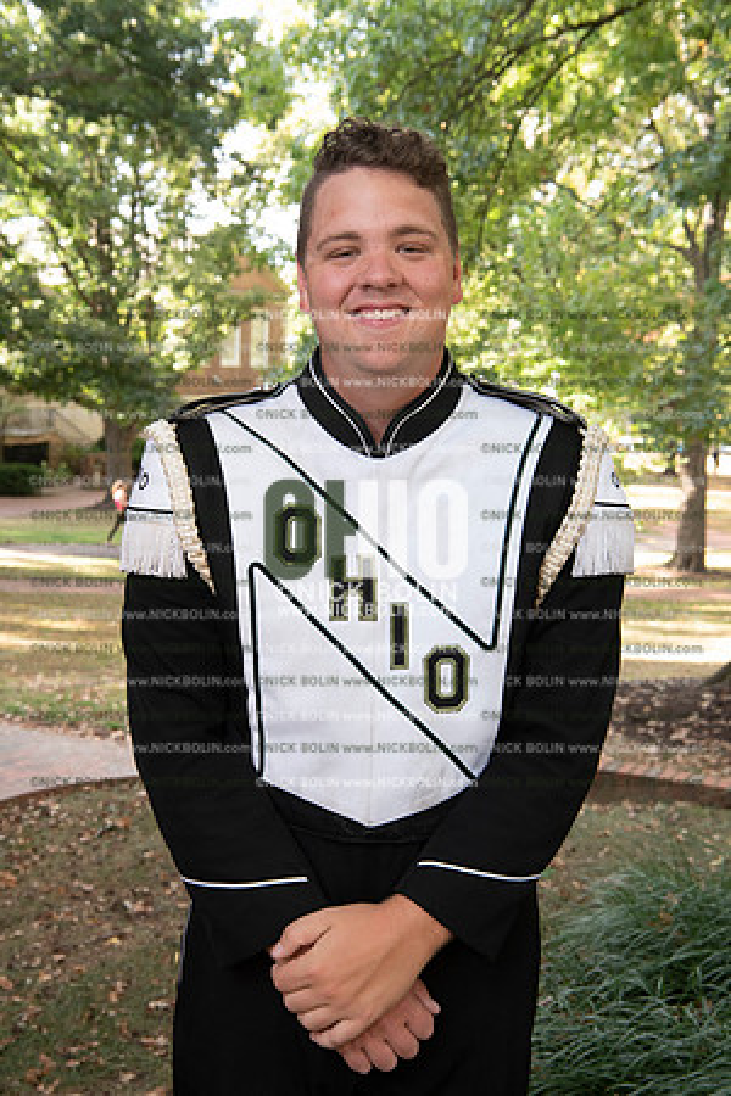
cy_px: 548
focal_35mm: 50
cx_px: 366
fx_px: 1523
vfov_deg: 39.6
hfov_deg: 27.0
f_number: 8
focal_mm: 50
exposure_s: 1/100
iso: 800
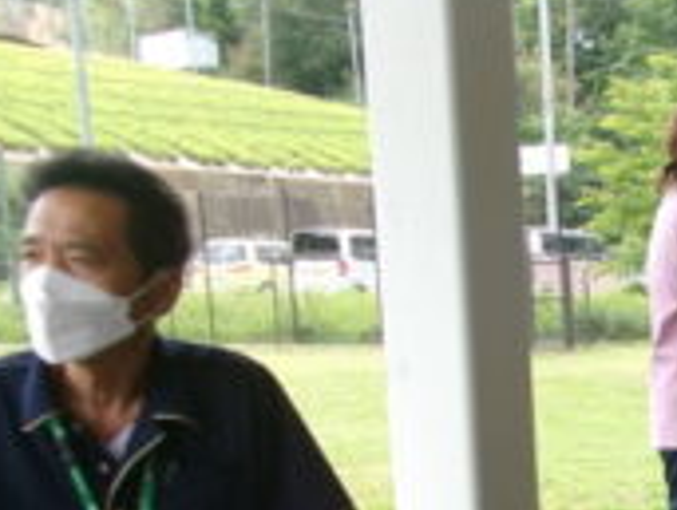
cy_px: 676
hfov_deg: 17.6
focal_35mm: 98
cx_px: 1069
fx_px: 1921
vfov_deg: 14.5
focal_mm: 5.1
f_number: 3.9
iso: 100
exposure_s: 1/100
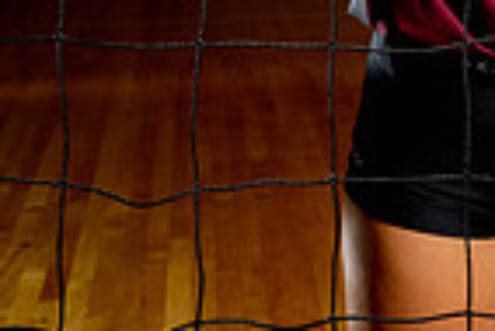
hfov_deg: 21.4
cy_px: -429
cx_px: 481
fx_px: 1266
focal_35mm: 92
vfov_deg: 12.3
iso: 400
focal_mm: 29
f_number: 7.1
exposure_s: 1/250
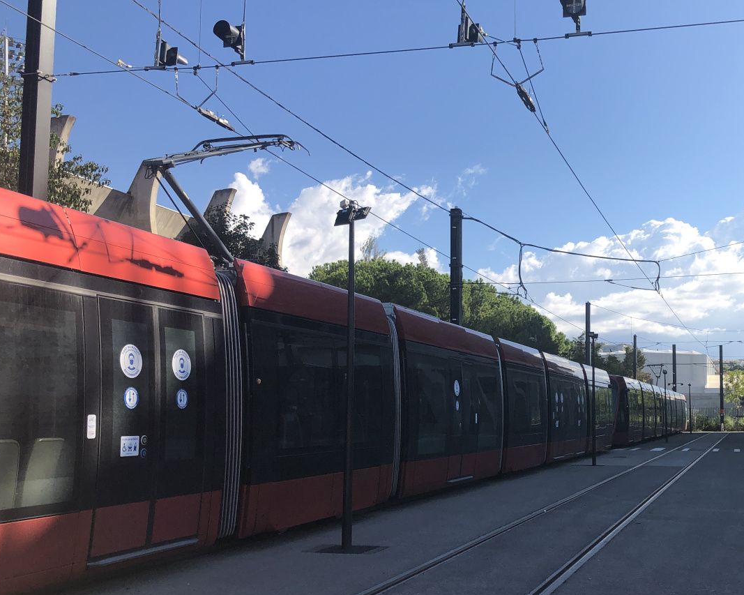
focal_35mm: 41
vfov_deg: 36.3
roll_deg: -1.0
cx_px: 536
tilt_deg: +2.9
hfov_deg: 43.7
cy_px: 363
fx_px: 903
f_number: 1.8
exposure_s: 1/1600
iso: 20
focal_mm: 3.99
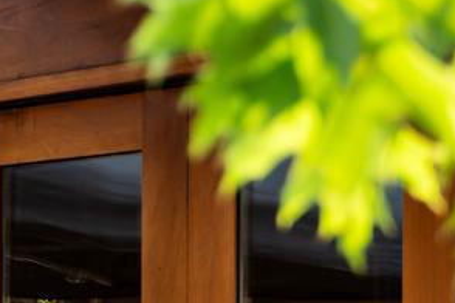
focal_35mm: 226
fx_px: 2862
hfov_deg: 7.9
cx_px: -879
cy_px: 457
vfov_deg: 6.0
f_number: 2.8
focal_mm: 32.5
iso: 100
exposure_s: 1/500
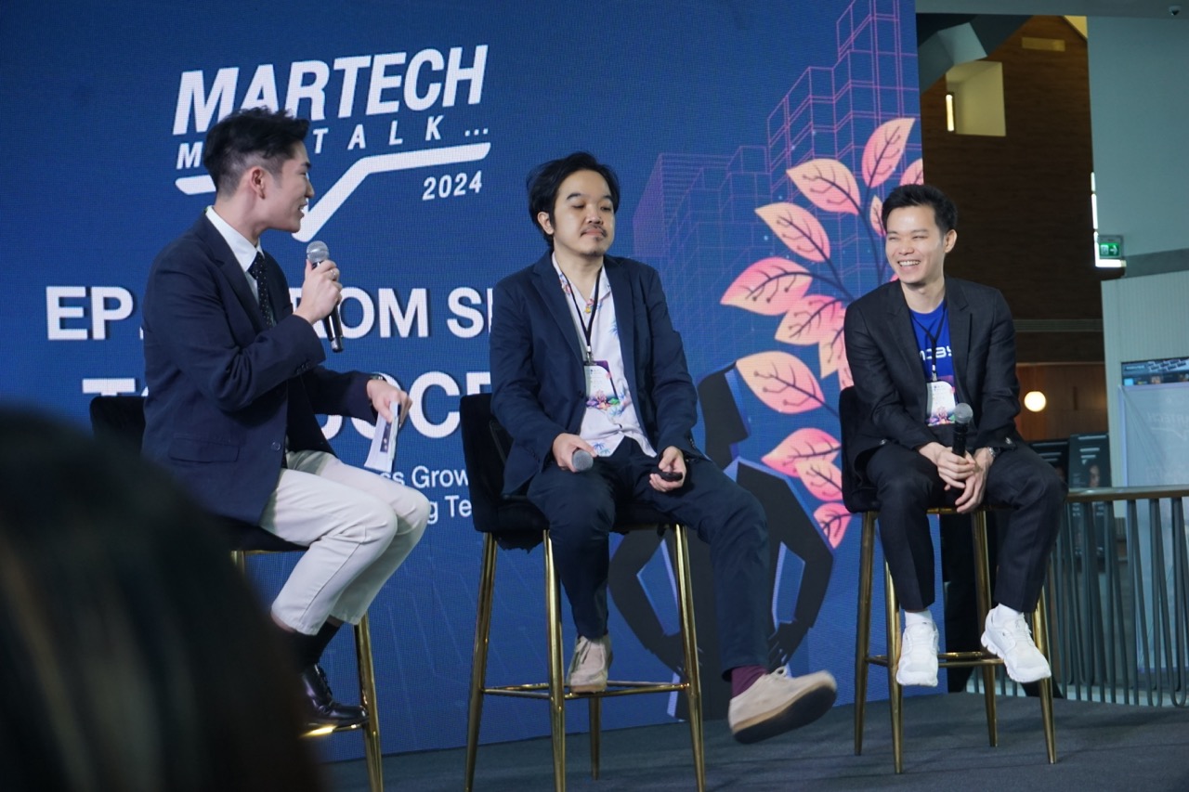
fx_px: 2328
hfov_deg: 28.7
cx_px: 594
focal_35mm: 70
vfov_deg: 19.3
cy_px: 396
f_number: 5.6
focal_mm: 47
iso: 500
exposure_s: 1/80
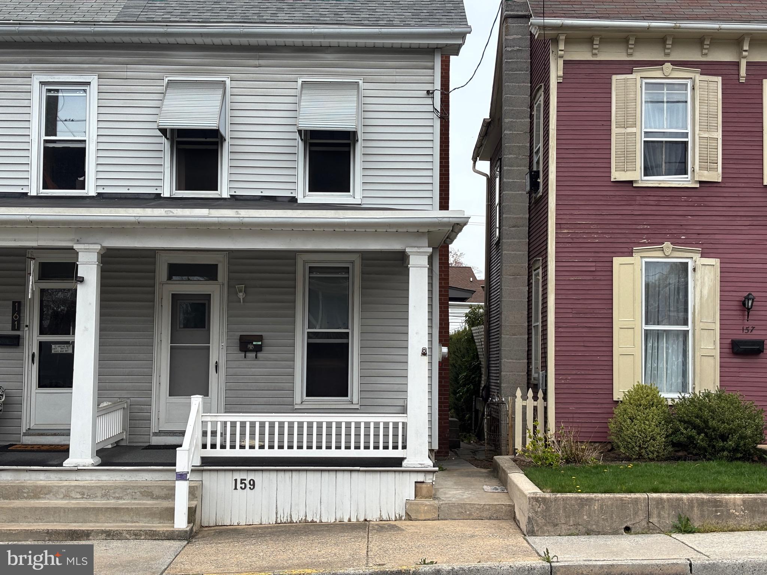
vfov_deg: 28.0
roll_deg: -0.7
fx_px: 1152
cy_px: 288
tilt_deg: +4.9
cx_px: 384
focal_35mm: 52
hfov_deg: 36.8
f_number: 1.6
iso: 32
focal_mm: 5.96
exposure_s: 1/1263
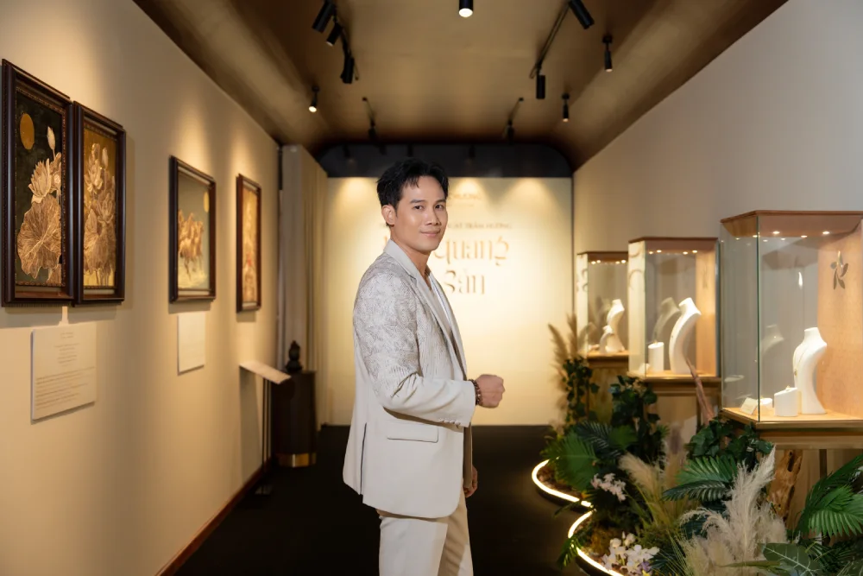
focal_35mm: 40
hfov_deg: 48.5
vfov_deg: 33.4
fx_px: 959
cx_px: 432
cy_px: 288
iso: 500
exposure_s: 1/125
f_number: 3.2
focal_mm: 40
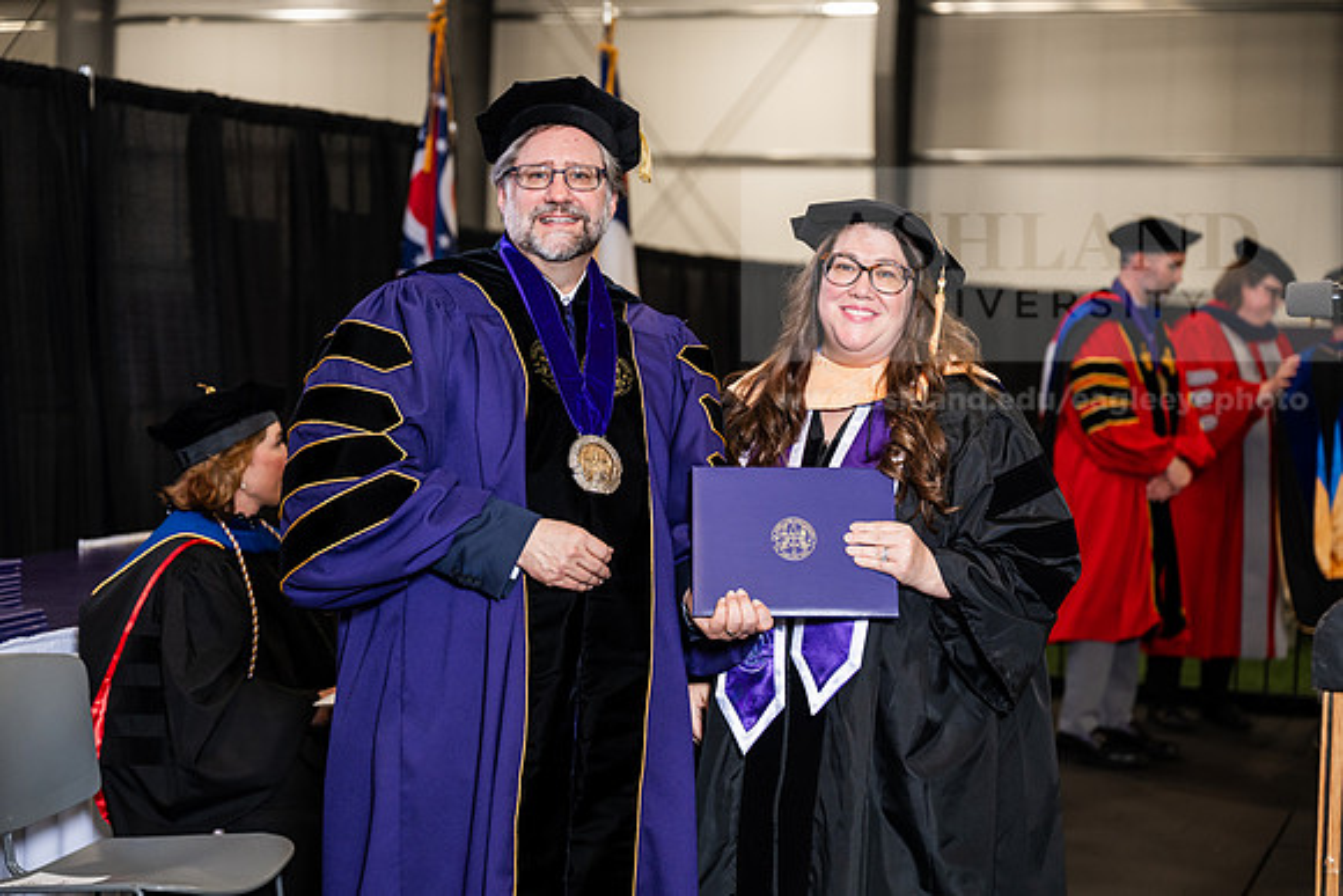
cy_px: 448
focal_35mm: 67
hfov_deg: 30.1
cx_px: 672
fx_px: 2500
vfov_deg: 20.3
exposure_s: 1/200
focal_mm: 67
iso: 1250
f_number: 3.2
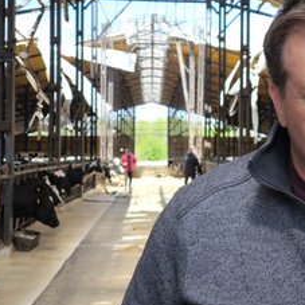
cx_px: 230
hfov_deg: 22.0
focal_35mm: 78
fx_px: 778
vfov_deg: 22.2
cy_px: 129
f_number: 1.9
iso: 50
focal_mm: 7.1
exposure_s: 1/248
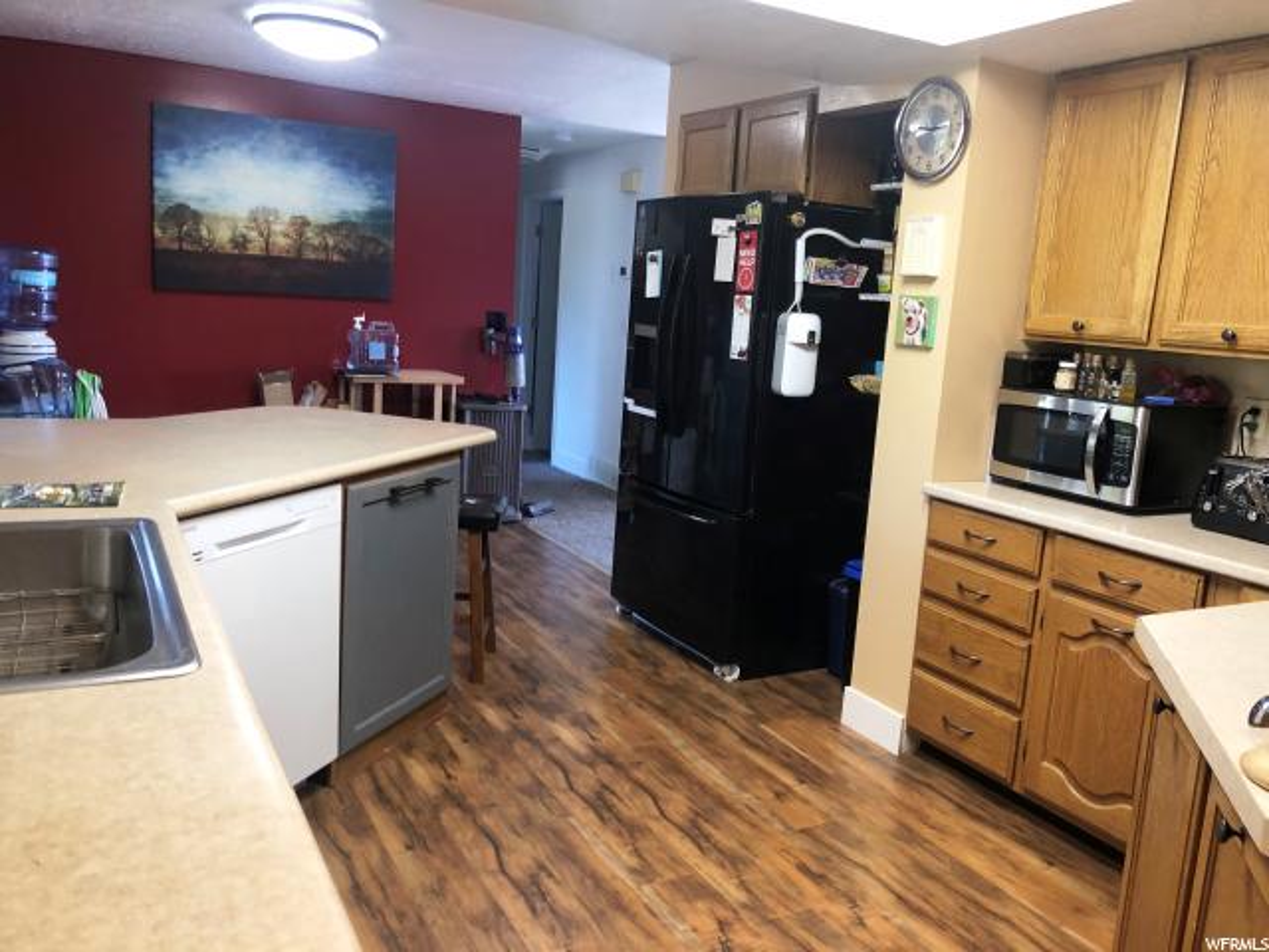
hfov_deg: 63.4
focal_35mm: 28
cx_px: 634
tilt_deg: -10.1
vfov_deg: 49.7
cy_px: 476
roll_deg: -3.6
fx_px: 1026
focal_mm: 4
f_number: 1.8
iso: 40
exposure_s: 1/17
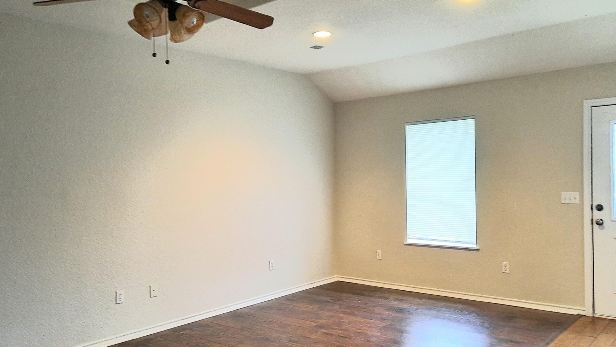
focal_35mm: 31
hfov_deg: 62.6
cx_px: 306
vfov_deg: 37.7
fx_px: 506
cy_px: 192
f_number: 2
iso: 320
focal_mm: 4.6
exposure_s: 1/30
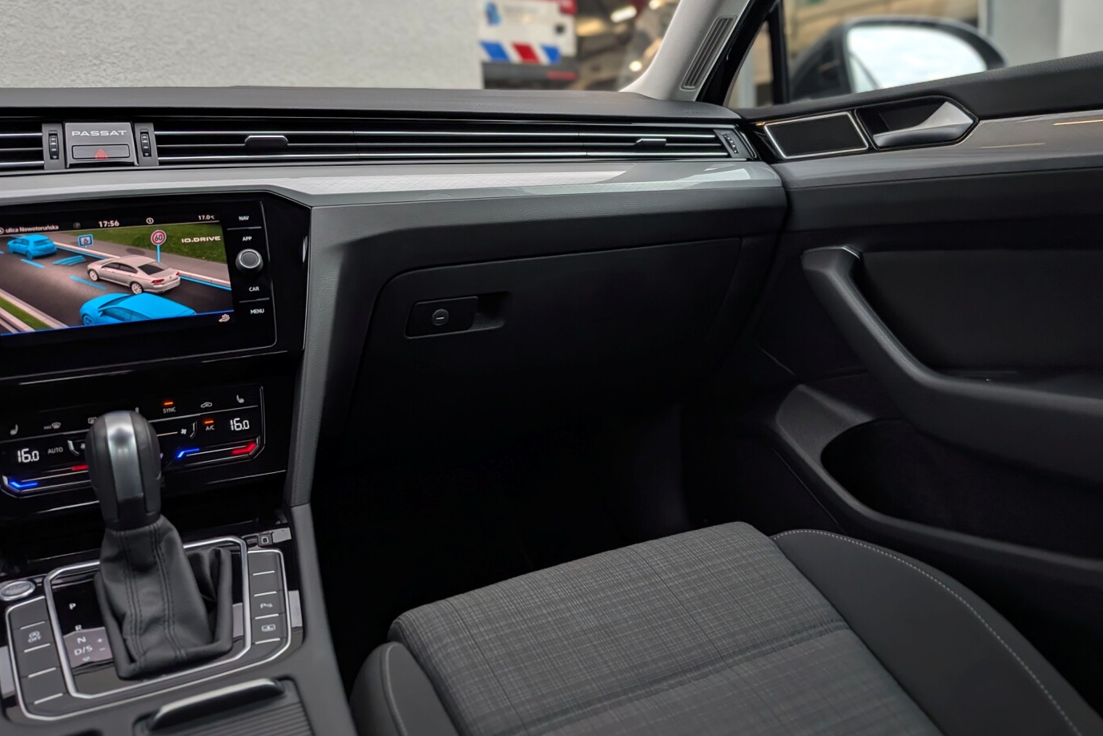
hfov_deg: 63.7
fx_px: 888
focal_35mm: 29
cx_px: 560
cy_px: 349
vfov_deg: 44.9
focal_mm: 4.53
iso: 30
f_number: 1.7
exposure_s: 1/138
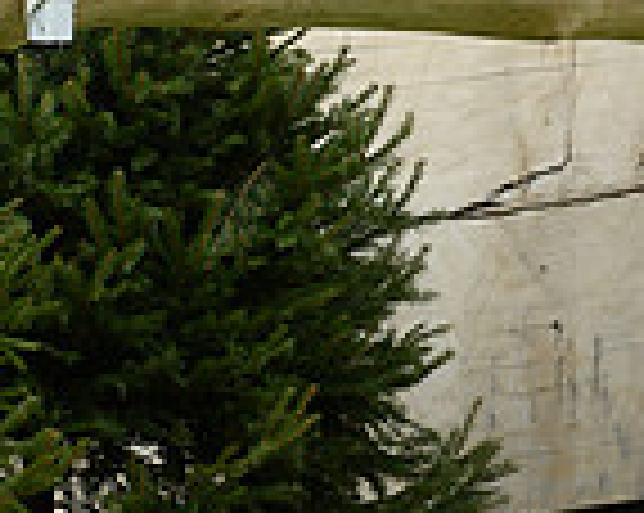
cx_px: 689
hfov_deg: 1.7
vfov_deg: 1.3
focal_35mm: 1143
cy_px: -720
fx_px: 21756
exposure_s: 1/1000
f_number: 6.3
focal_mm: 300
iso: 1000
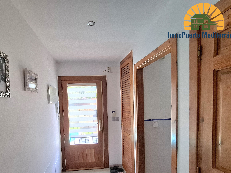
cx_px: 96
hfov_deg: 90.2
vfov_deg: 73.4
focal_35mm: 17
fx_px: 113
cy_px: 109
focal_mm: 1.74
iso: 50
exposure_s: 1/100
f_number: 2.2
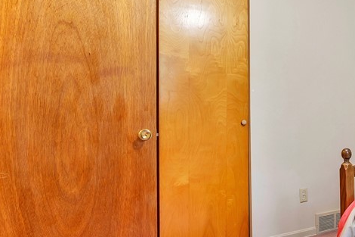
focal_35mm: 37
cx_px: 384
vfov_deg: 35.8
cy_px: 99
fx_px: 365
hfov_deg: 42.0
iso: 400
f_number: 2.8
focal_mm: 16
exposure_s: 1/40
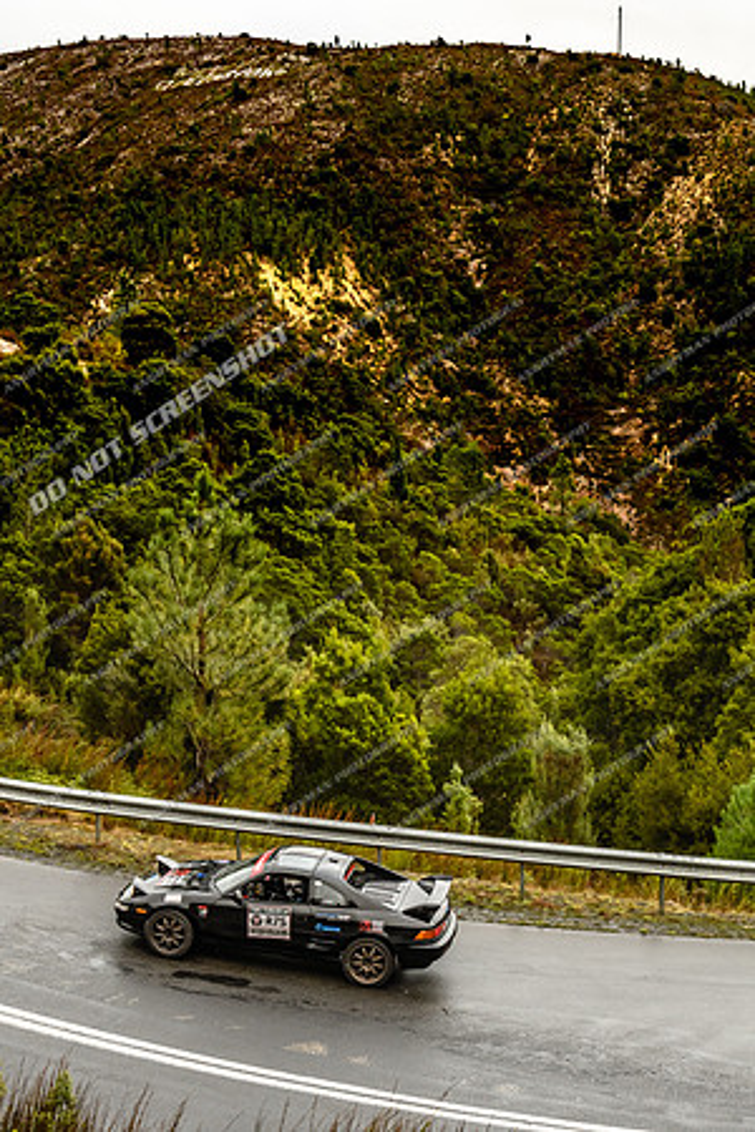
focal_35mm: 60
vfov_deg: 33.4
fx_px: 1887
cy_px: 566
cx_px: 378
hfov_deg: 22.6
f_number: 4.5
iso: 400
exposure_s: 1/1000
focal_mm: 40
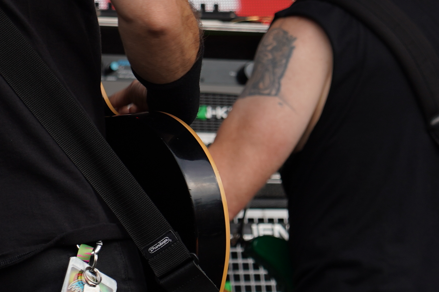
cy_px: -39
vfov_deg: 3.7
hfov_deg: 5.6
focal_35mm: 370
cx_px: 234
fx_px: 4511
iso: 100
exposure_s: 1/200
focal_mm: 105
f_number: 5
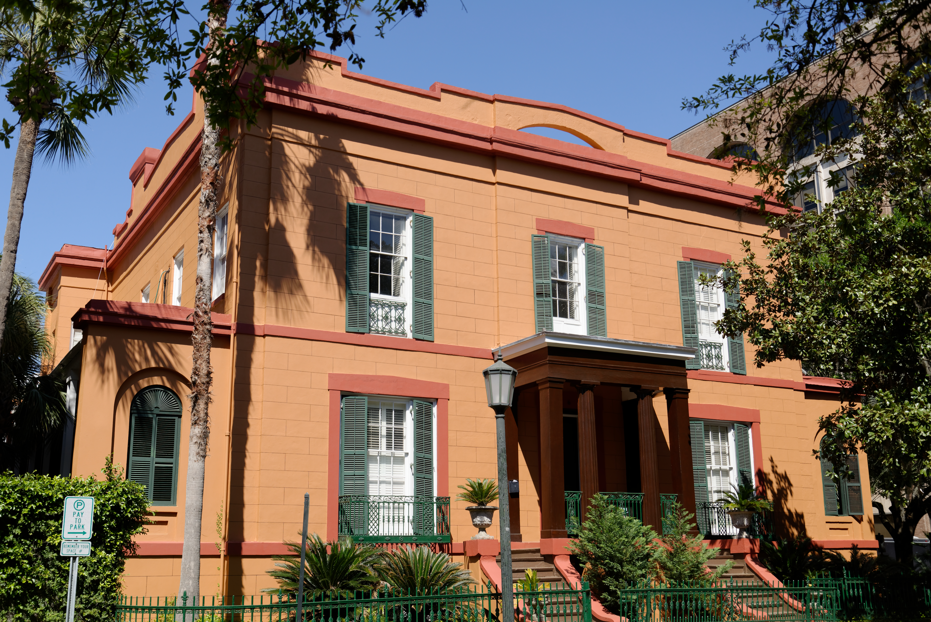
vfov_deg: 36.9
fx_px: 931
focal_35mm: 36
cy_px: 311
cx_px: 466
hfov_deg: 53.1
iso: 100
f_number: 7.1
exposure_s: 1/500
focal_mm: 36
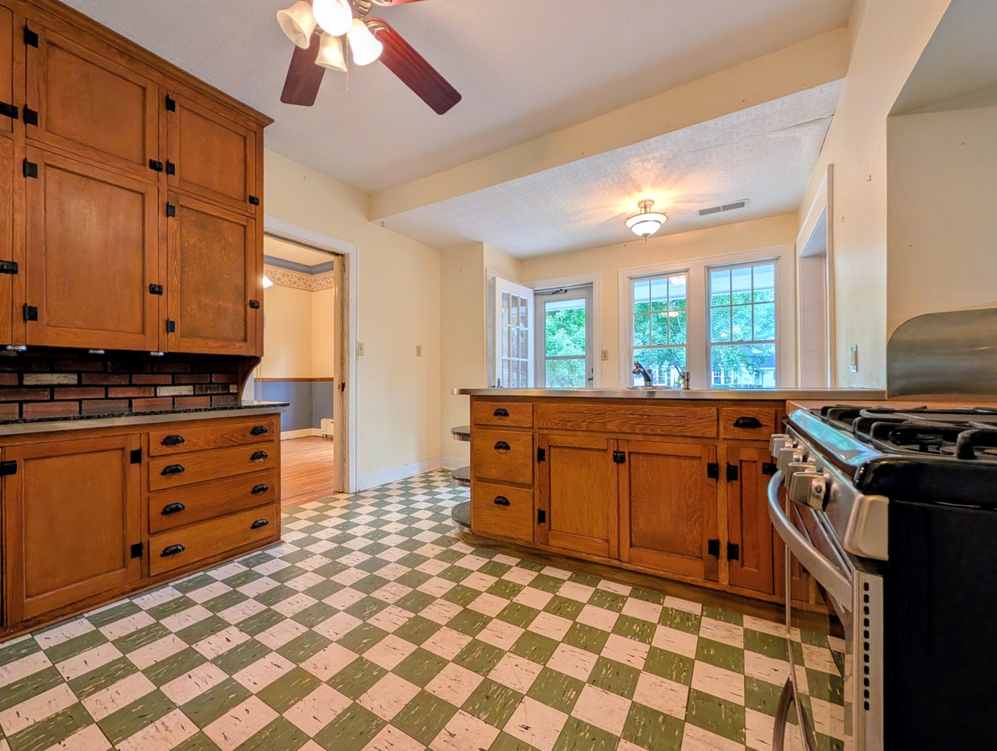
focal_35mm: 12
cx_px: 498
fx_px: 346
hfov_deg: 110.5
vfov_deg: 94.7
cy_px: 376
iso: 101
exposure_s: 1/120
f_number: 1.7
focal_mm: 2.02
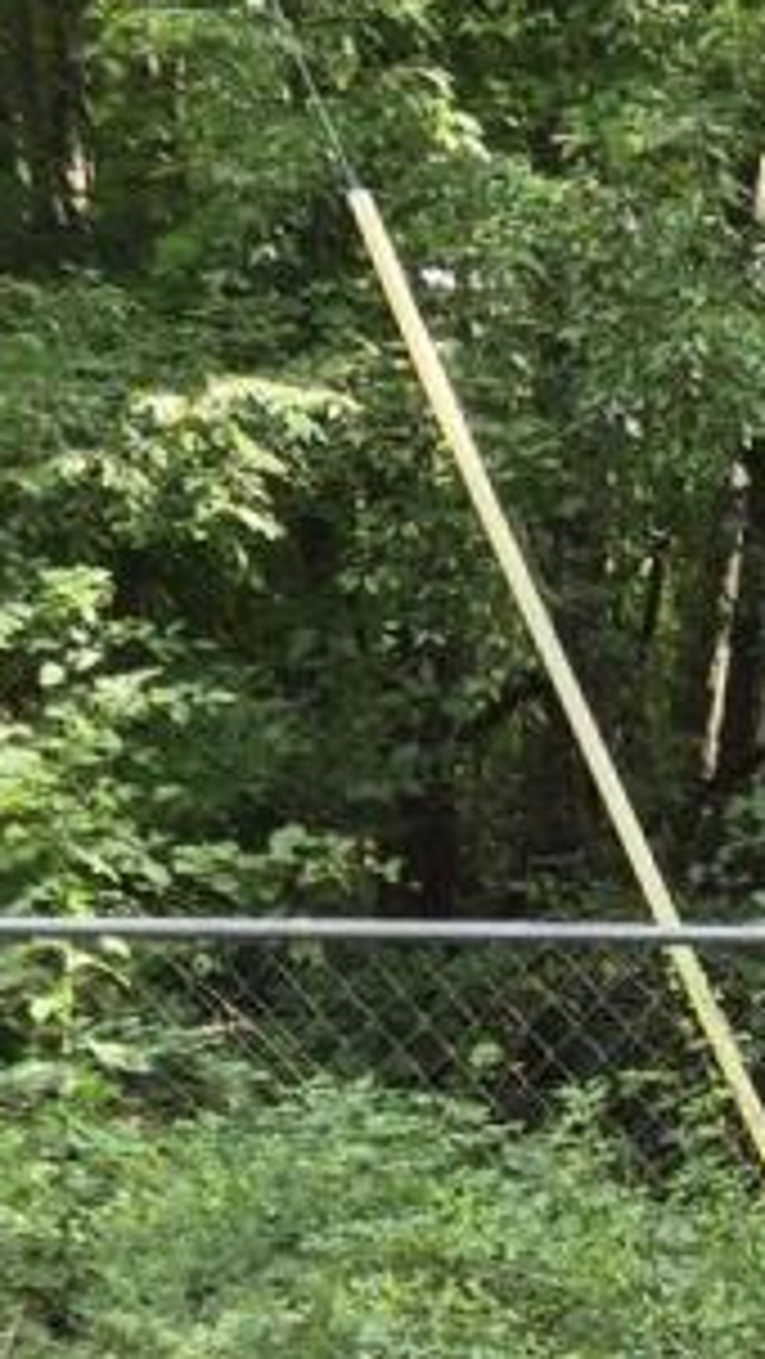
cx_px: 2462
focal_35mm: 166
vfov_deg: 12.9
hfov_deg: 6.5
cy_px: 990
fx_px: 5983
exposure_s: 1/278
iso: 25
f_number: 1.8
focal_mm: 5.4
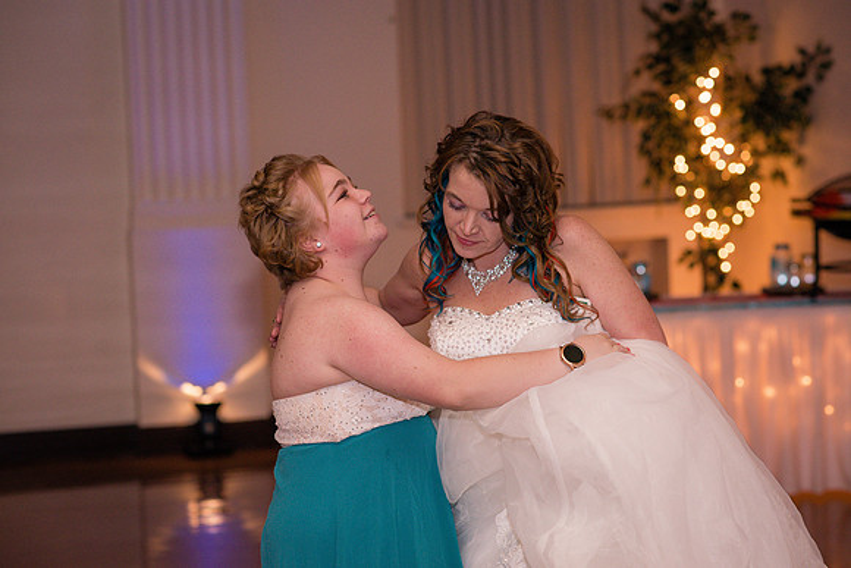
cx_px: 426
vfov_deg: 16.1
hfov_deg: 23.9
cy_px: 284
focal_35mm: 85
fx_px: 2010
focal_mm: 85
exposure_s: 1/125
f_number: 3.2
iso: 640
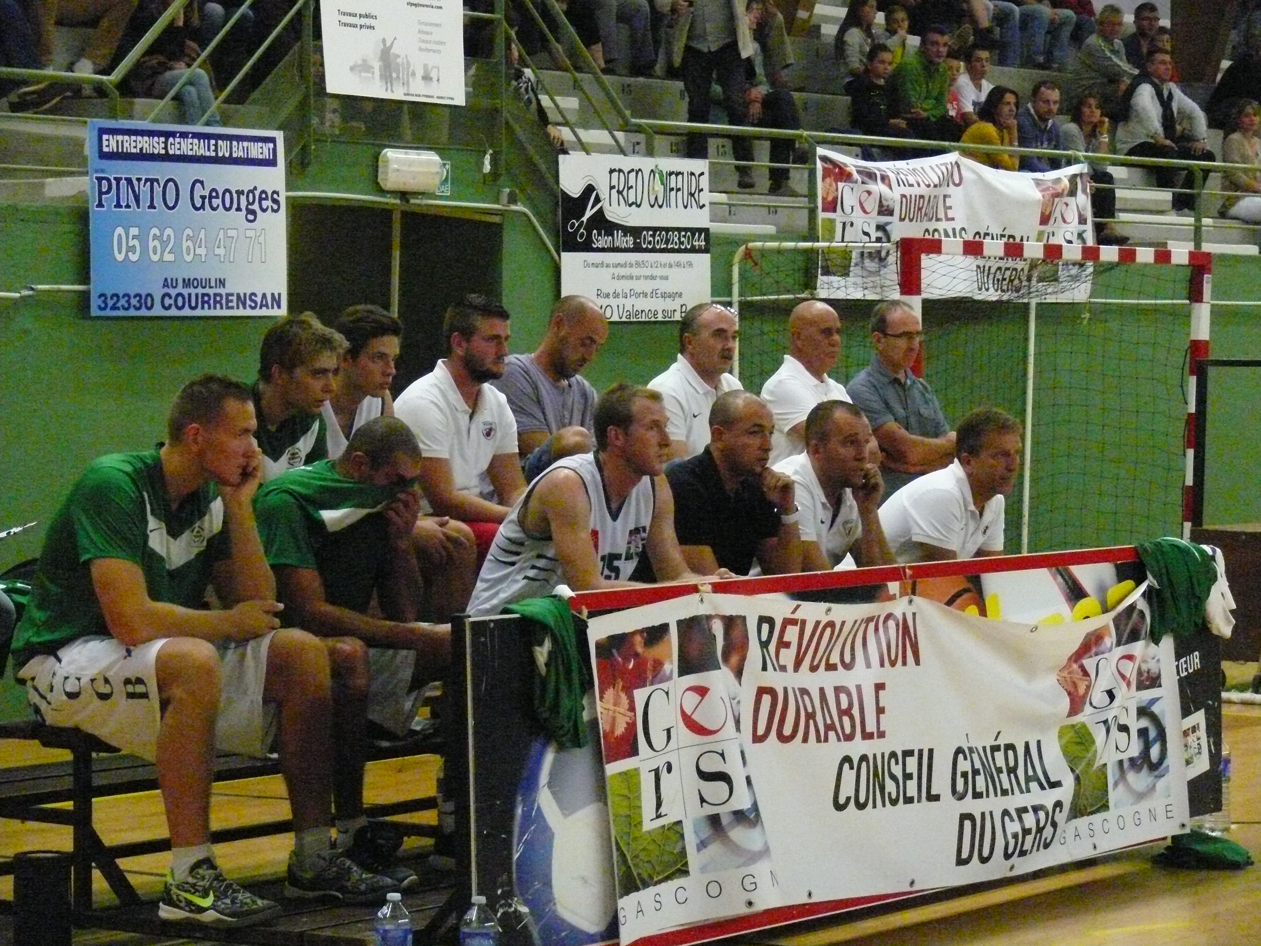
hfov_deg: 19.1
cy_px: 473
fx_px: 3752
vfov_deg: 14.4
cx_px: 630
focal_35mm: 103
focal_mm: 21.7
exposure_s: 1/160
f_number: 3.2
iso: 1600
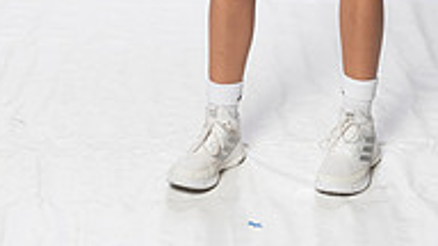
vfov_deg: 8.8
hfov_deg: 16.5
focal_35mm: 130
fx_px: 1510
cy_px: -262
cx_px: 256
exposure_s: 1/250
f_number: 8
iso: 800
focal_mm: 53
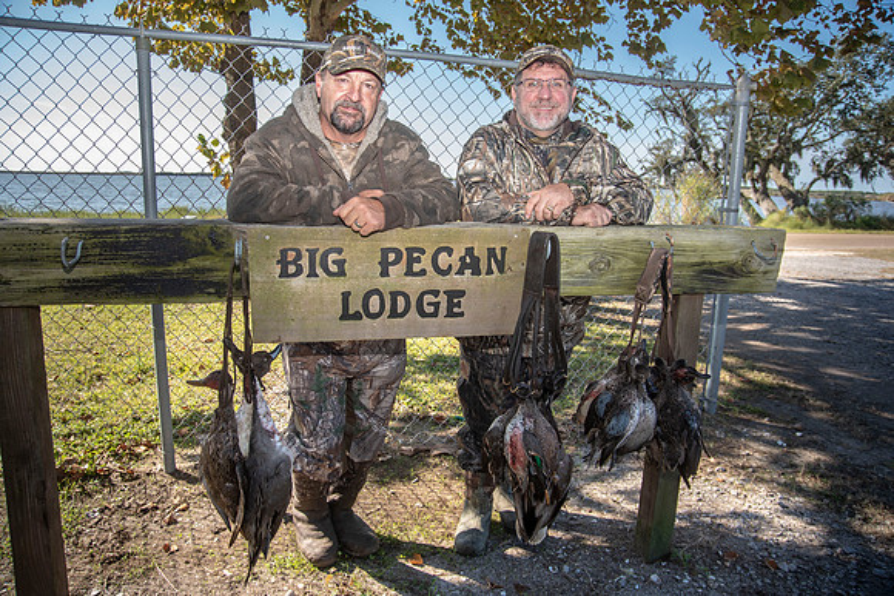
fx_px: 596
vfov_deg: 53.2
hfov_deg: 73.7
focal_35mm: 24
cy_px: 298
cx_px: 447
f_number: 6.3
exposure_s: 1/200
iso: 125
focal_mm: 24
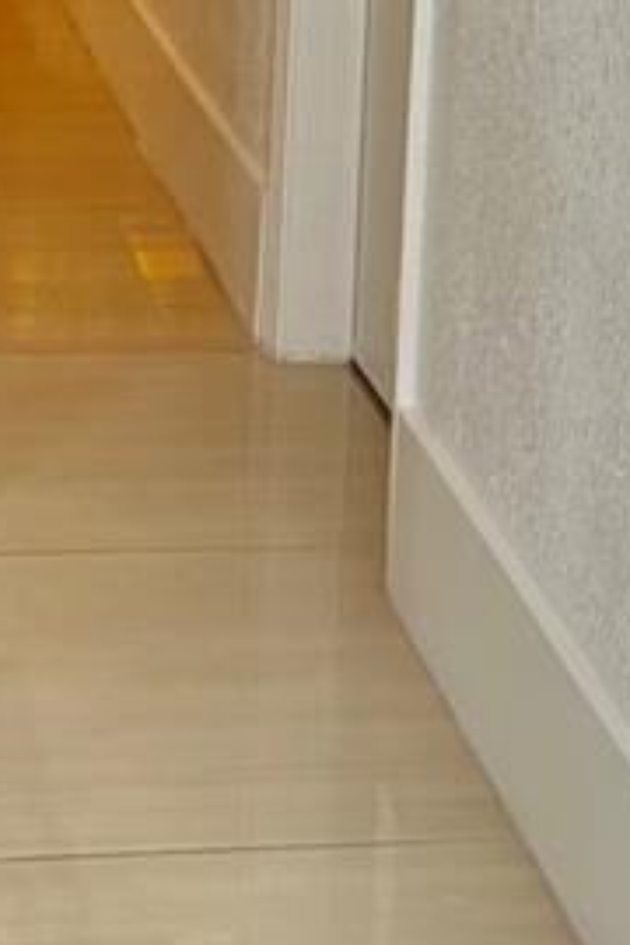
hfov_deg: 12.3
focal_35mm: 111
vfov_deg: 17.1
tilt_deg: -4.7
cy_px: -364
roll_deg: -2.2
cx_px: 210
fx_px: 2914
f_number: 1.78
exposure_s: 1/60
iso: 200
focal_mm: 6.76
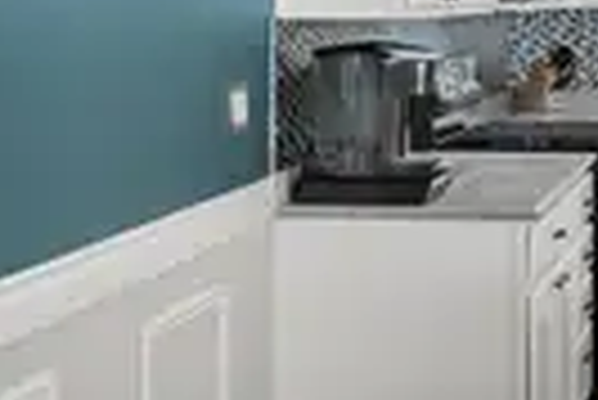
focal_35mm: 90
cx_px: 769
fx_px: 1497
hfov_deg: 20.7
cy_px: -2
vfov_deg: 15.0
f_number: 8
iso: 400
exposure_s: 1/4
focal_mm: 20
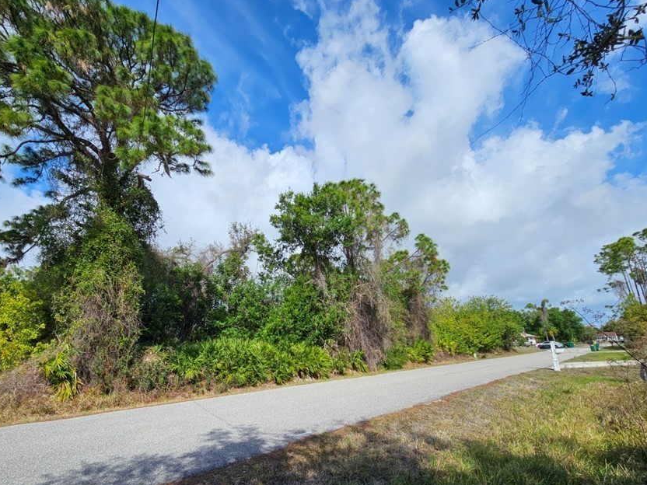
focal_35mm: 16
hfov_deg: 94.3
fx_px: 299
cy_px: 284
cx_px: 300
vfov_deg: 77.5
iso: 50
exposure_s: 1/3203
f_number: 2.2
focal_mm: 2.2
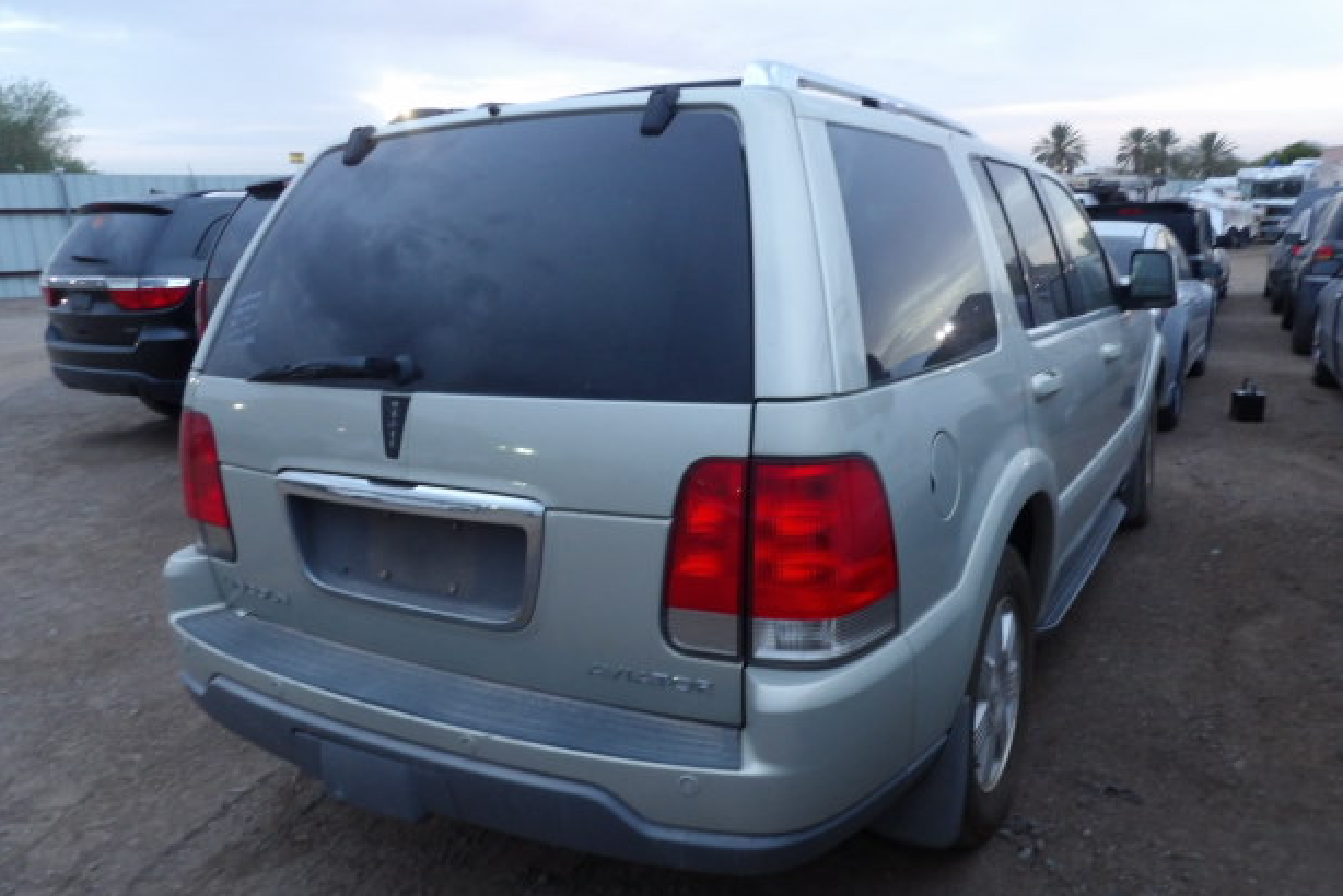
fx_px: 970
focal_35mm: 26
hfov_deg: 69.3
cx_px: 698
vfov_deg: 49.6
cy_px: 465
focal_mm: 4.3
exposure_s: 1/17
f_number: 3.2
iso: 230
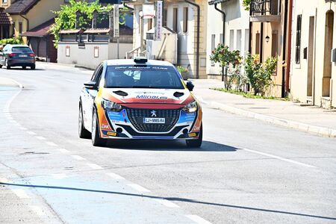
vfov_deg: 6.9
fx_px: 1867
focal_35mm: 200
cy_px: 112
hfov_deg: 10.3
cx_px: 168
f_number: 10
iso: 1600
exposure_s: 1/1250
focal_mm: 200
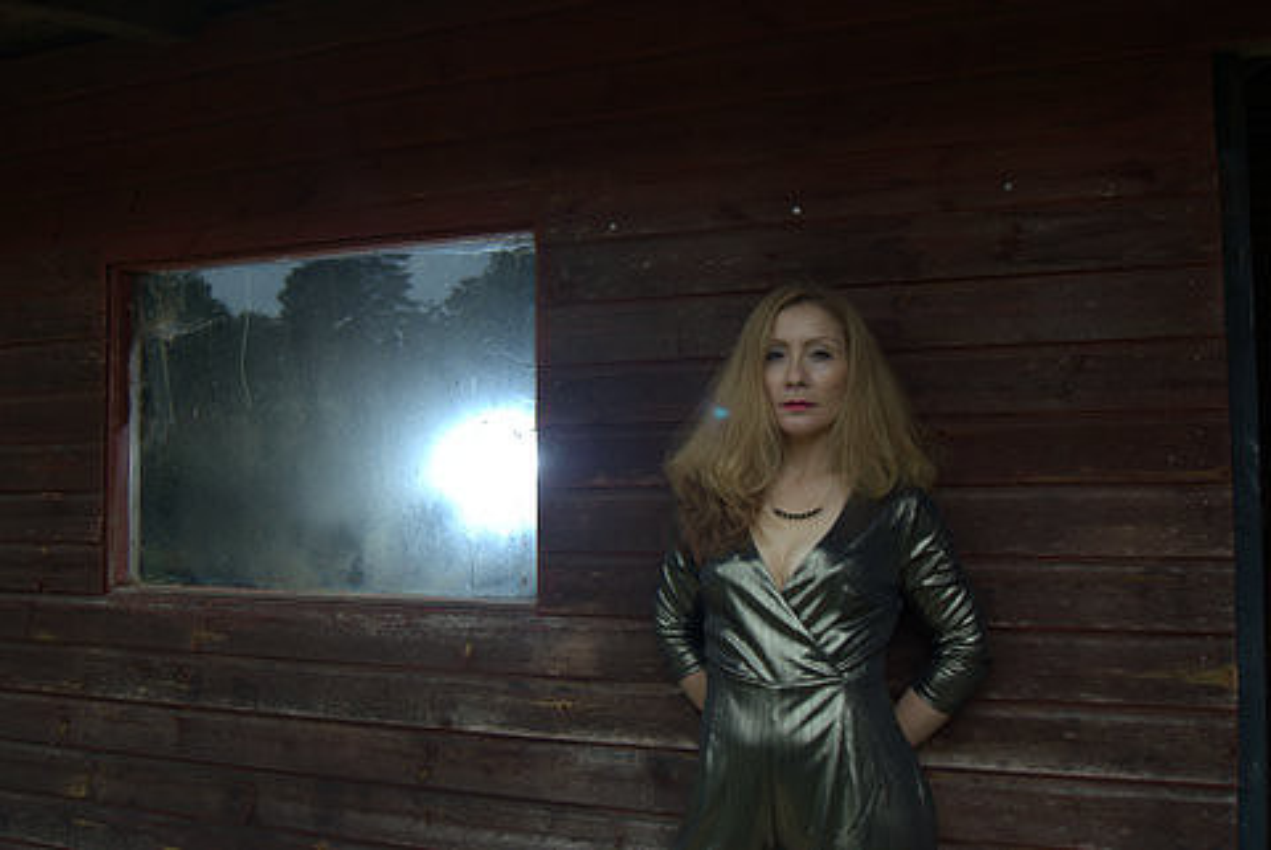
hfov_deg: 57.2
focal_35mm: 33
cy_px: 425
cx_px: 636
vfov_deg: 40.0
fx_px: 1166
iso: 100
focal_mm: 22
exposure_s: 1/80
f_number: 4.5
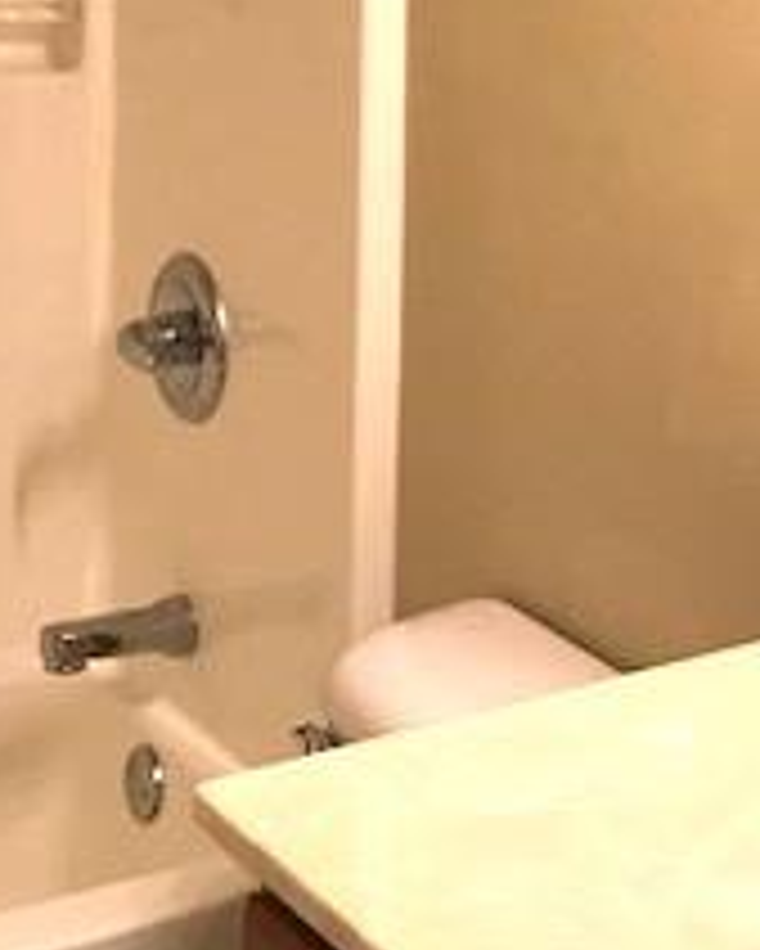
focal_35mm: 83
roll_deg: -1.0
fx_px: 2332
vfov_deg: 22.2
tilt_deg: -6.0
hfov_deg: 18.3
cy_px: 23
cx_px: 621
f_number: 1.8
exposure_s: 1/30
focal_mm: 3.99
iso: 32
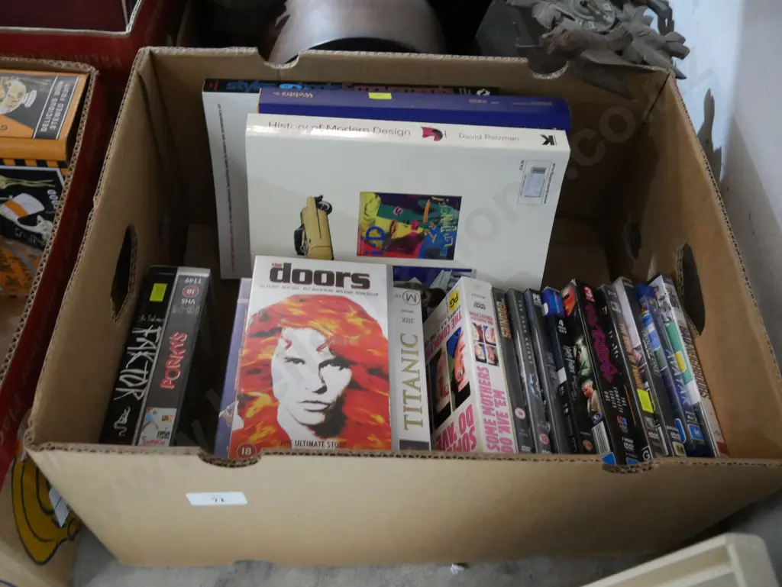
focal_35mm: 30
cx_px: 391
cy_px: 294
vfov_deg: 46.8
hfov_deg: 59.9
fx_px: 678
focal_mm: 15
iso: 3200
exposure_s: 1/40
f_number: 3.6
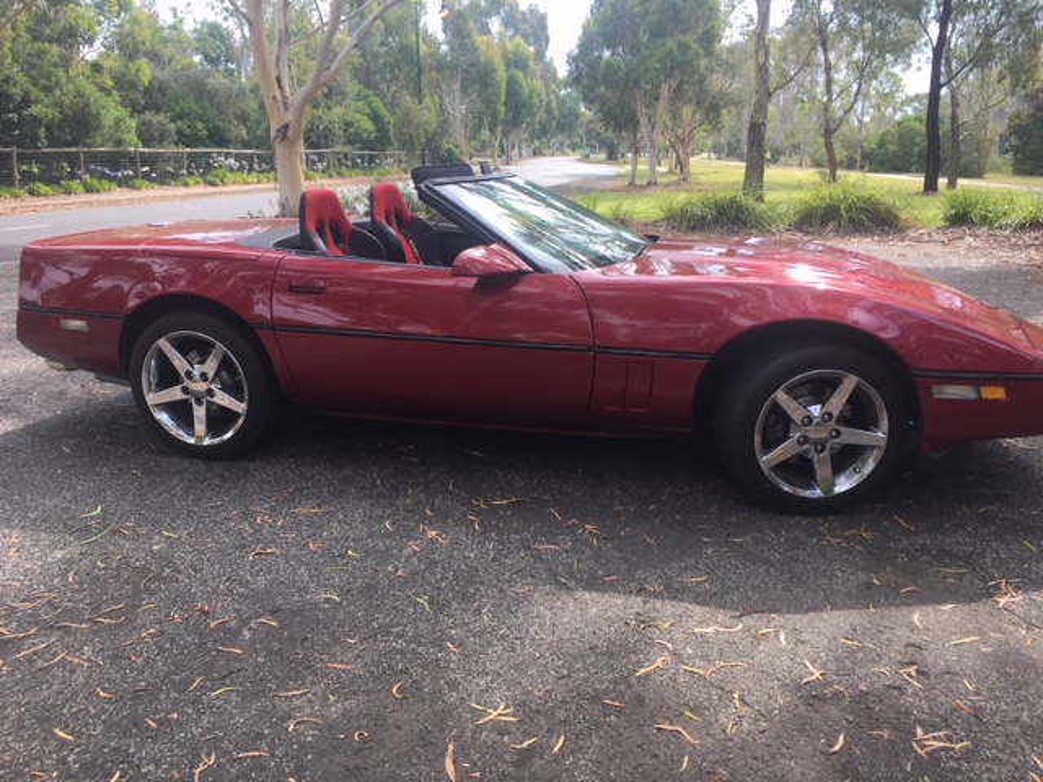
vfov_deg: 48.2
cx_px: 522
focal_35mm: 29
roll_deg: -1.1
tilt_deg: -15.6
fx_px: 874
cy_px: 391
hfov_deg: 61.7
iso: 25
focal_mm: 4.15
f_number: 2.2
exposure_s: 1/356
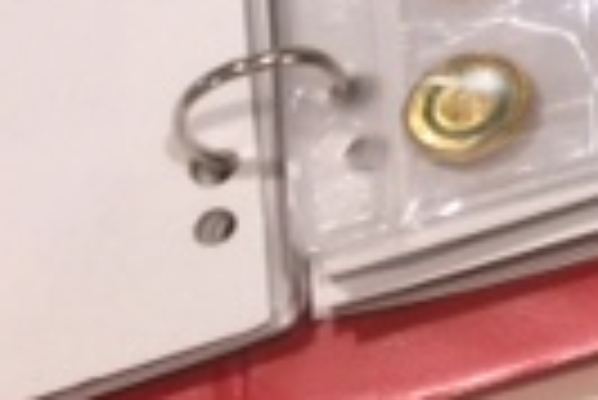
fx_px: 2411
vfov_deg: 9.0
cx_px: 1313
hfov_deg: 12.1
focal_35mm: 145
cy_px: -391
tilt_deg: -51.6
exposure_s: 1/33
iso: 125
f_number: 2.2
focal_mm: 4.15
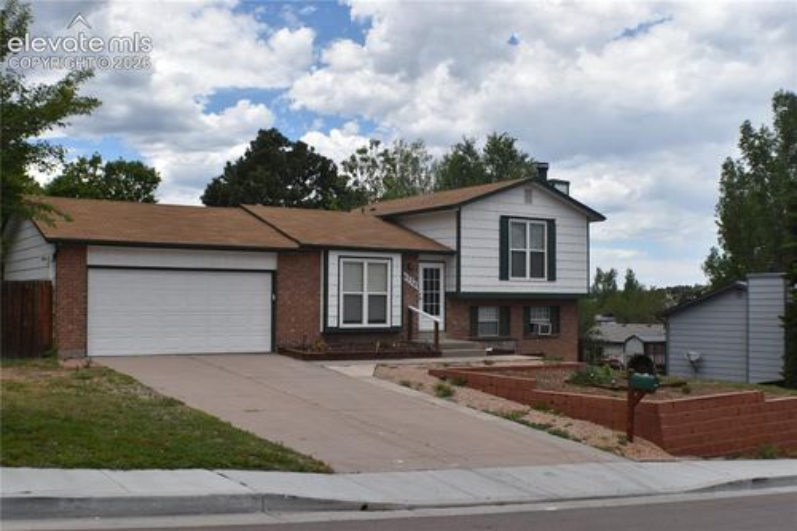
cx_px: 398
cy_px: 266
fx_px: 1162
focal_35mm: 52
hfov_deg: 37.9
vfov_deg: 25.7
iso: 200
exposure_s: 1/400
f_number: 10
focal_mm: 35
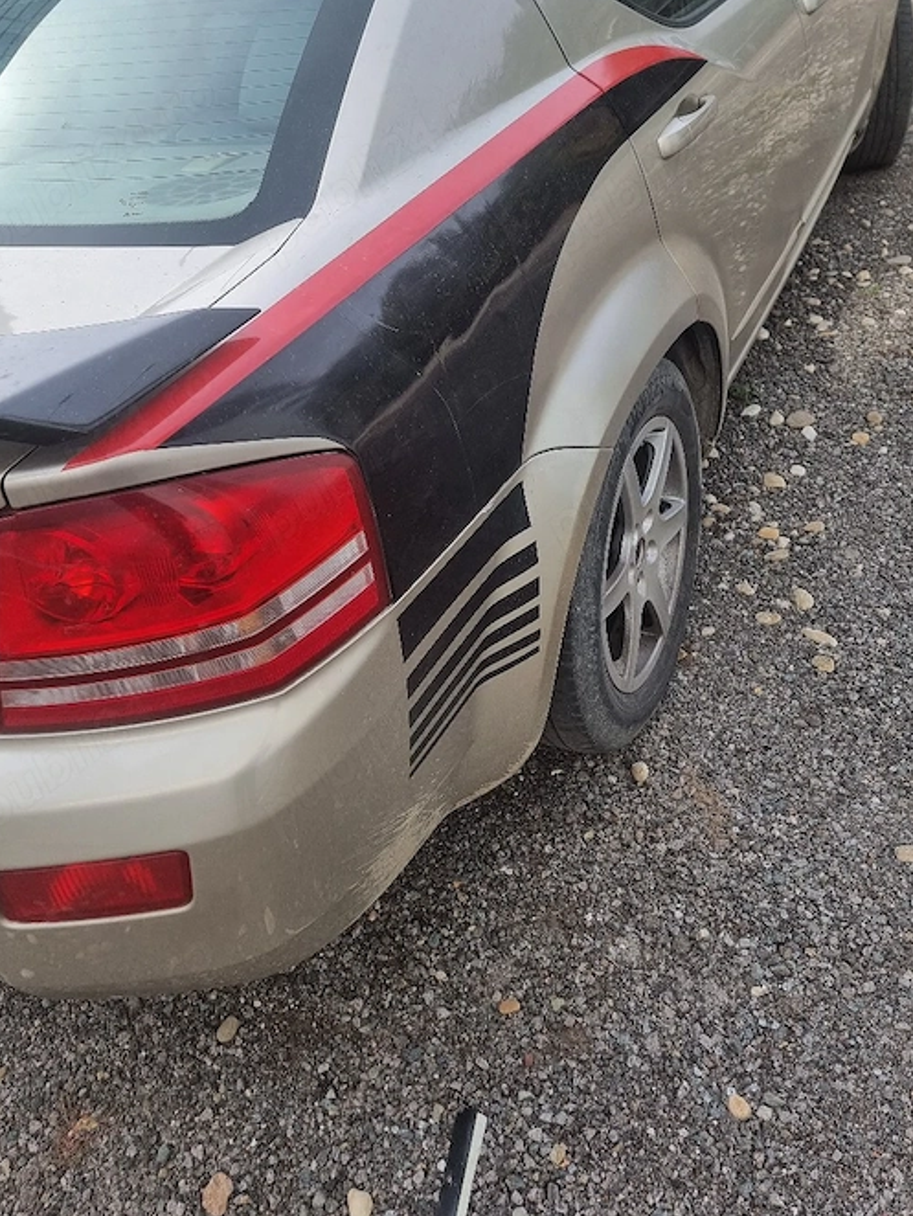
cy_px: 498
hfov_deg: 48.3
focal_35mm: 29
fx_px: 1019
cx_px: 454
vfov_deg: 61.2
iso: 50
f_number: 1.8
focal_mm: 6.7
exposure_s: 1/385
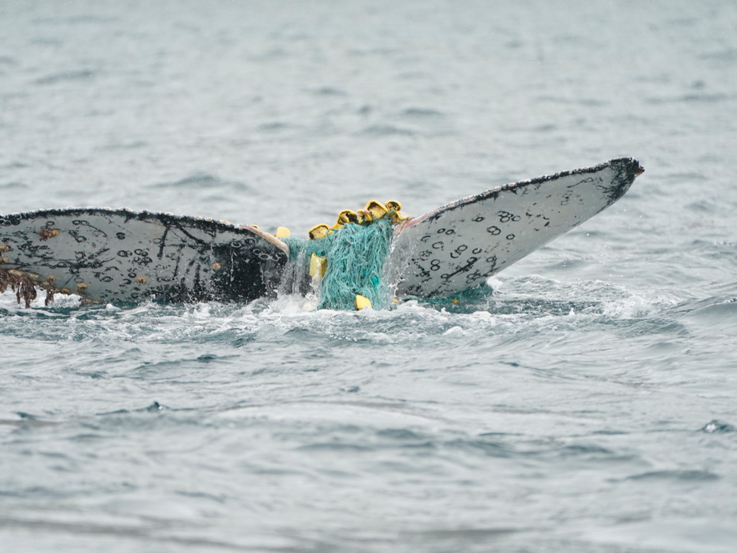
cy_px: 291
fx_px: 10793
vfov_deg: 2.9
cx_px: 348
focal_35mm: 507
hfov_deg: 3.9
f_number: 5.6
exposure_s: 1/1000
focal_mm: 400
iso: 800
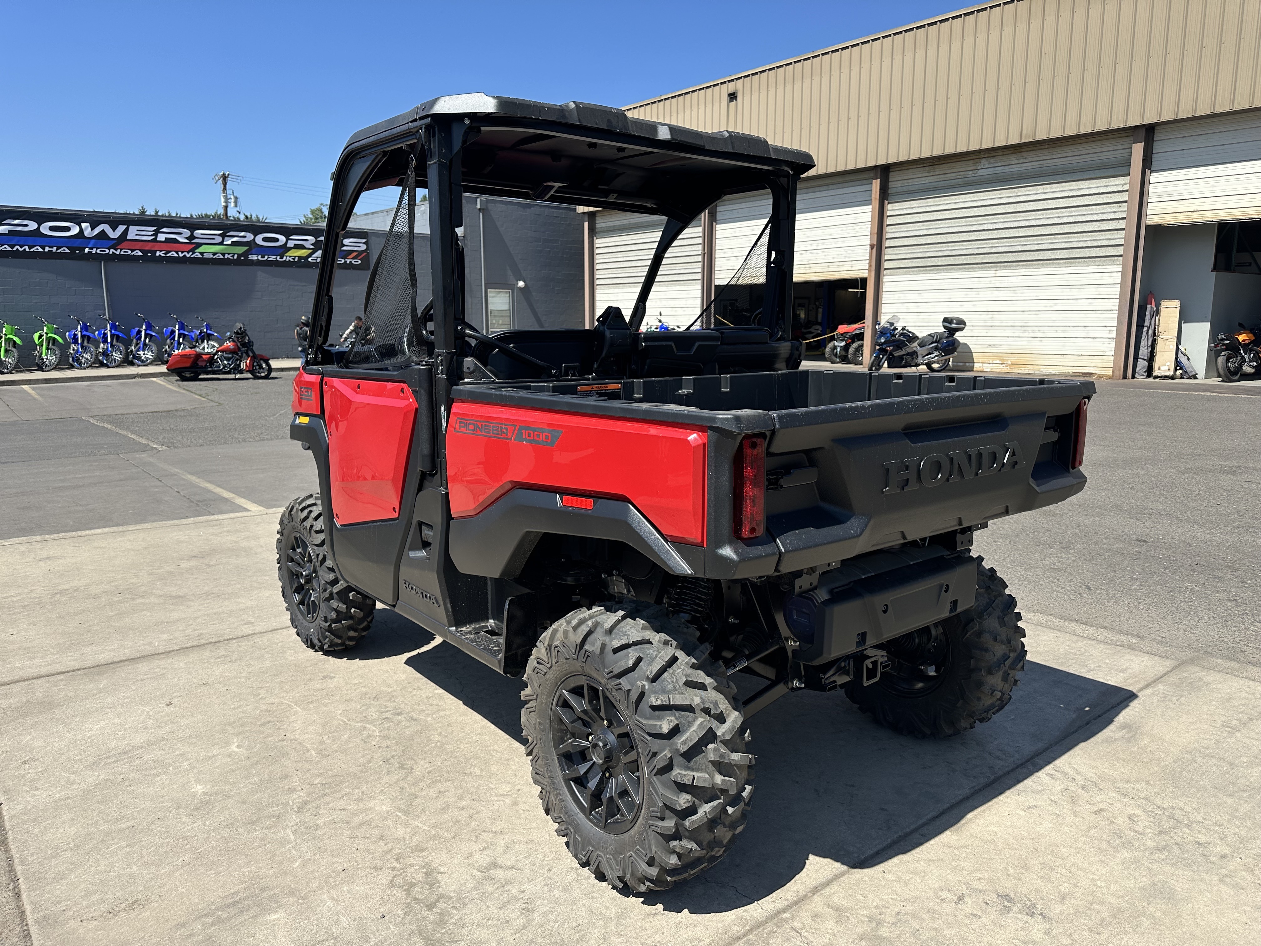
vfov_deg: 56.8
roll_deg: -0.4
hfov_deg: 71.6
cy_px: 473
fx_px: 874
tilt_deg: -9.6
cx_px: 630
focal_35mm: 24
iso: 80
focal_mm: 6.86
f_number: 1.78
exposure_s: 1/3472
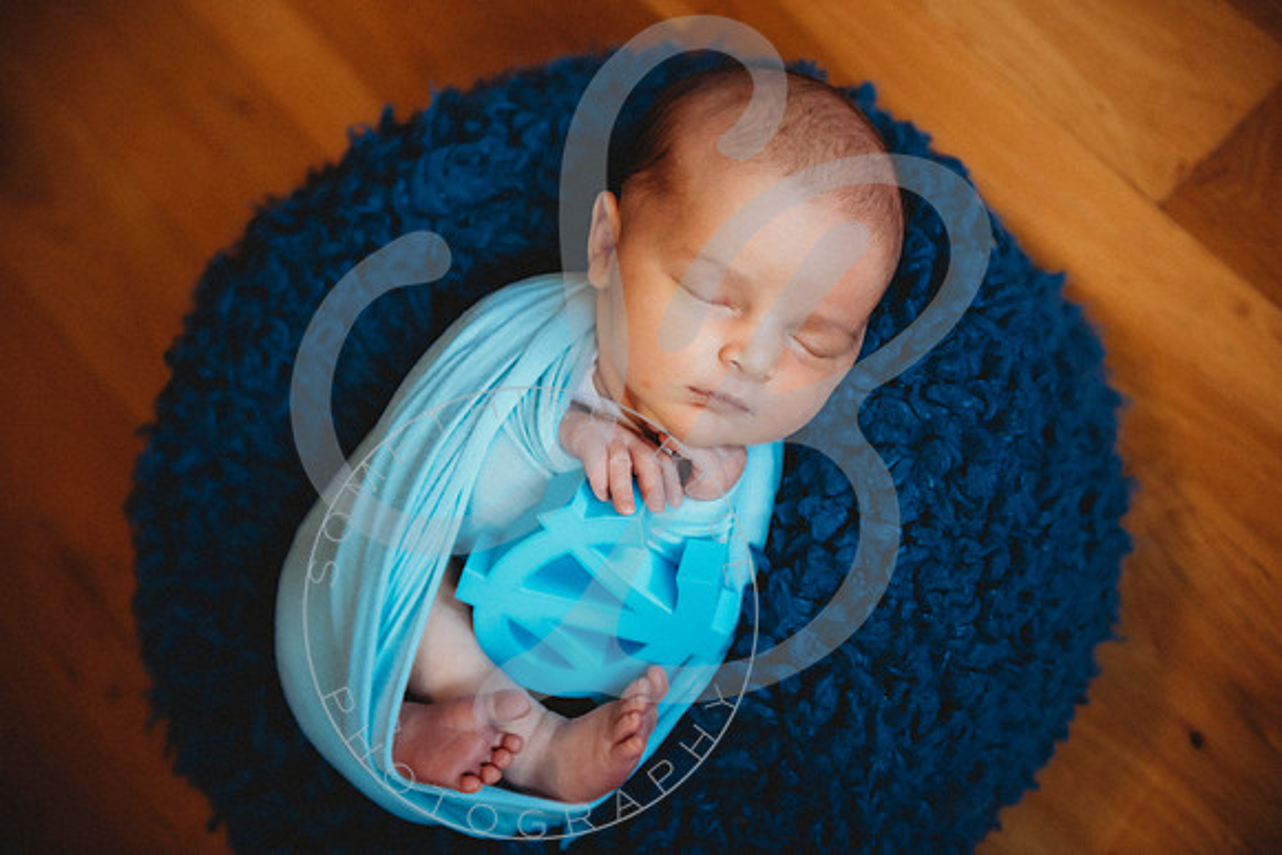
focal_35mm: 56
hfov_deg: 35.6
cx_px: 641
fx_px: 1995
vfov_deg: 24.2
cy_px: 428
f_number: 2.8
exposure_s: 1/125
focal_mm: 56
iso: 1000
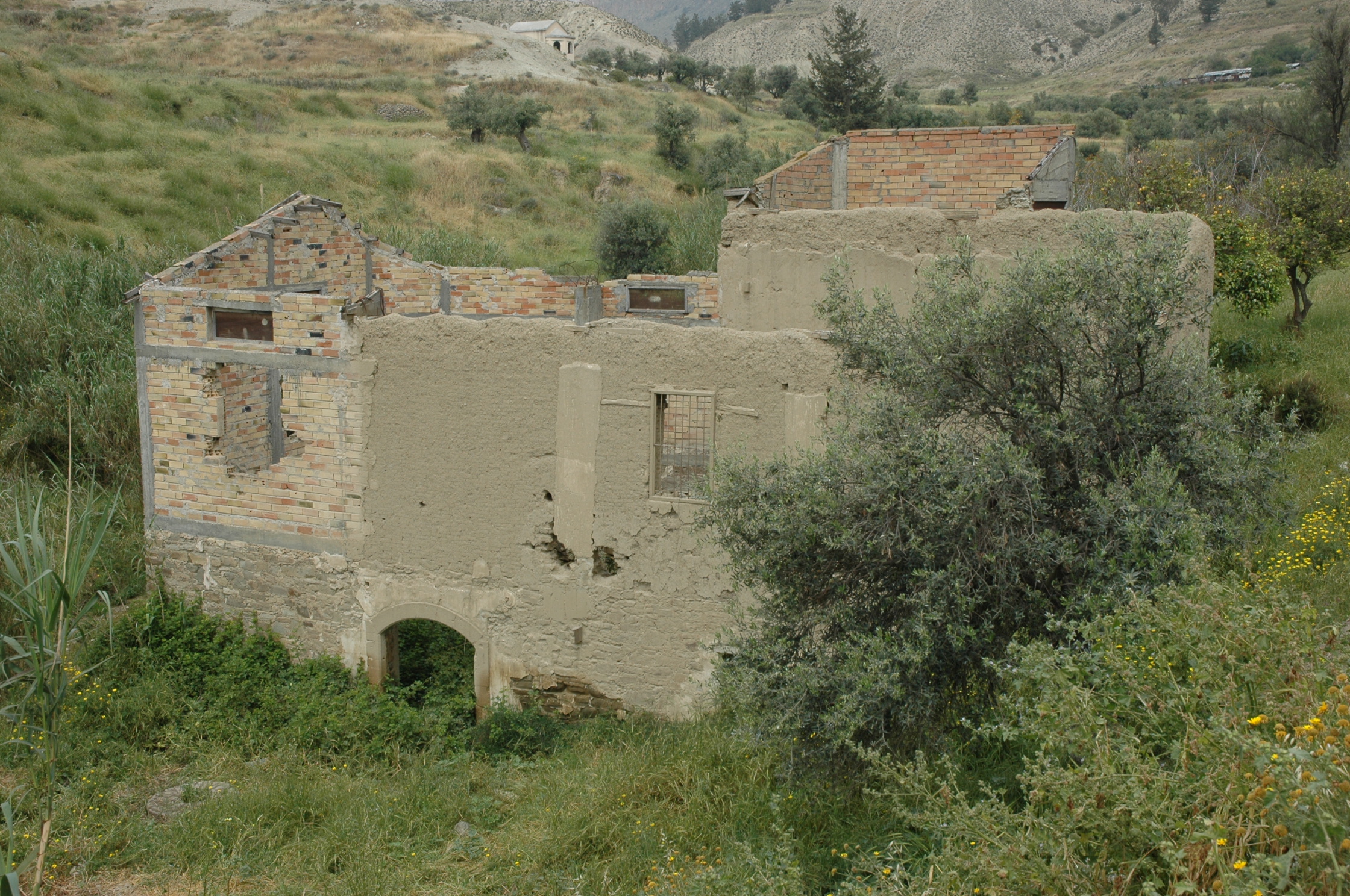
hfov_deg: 45.0
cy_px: 448
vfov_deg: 30.8
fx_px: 1629
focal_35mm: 44
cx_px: 675
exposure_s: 1/320
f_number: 9
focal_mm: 29
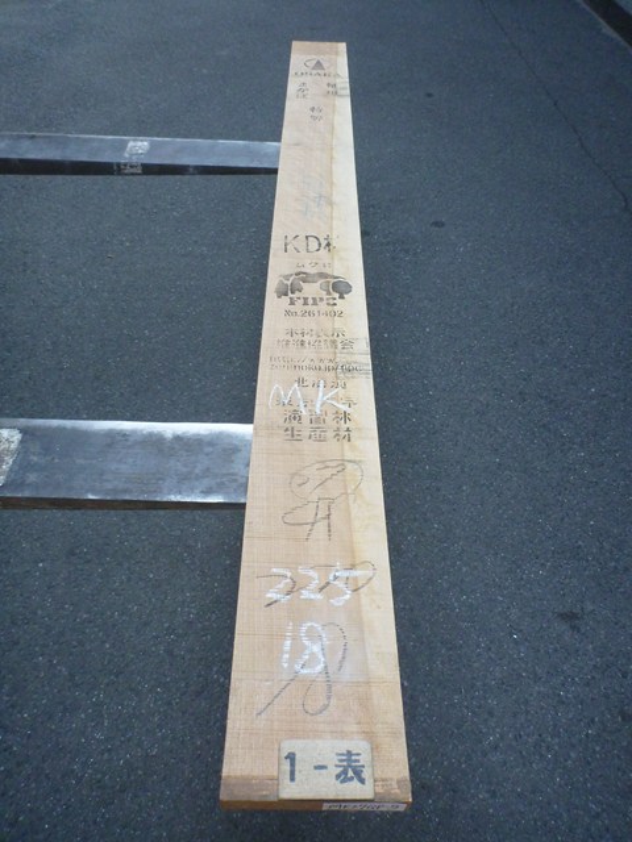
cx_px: 316
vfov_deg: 63.4
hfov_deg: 49.7
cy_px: 421
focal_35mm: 28
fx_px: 682
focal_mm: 4.9
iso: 400
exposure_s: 1/250
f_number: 3.3
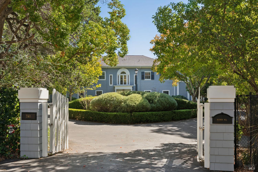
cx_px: 129
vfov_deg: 33.4
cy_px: 86
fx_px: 287
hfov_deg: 48.5
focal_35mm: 40
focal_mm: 40
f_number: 11
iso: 200
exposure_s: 1/60
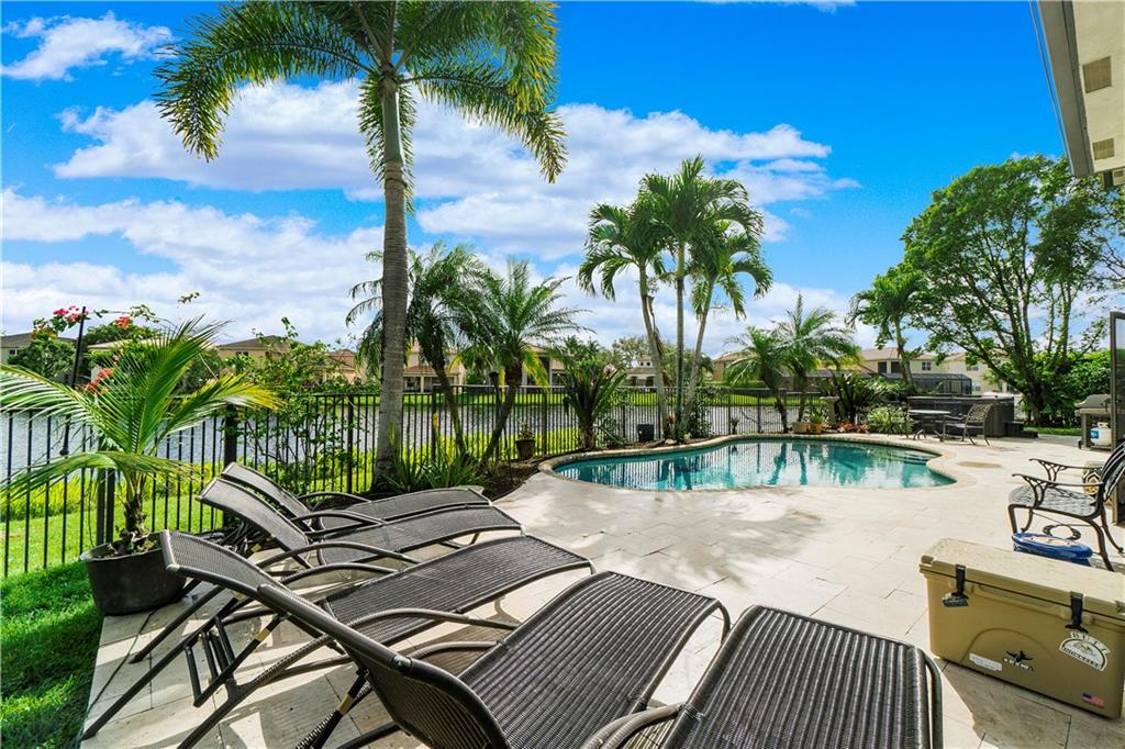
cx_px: 562
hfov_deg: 100.4
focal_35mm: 15
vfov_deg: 77.3
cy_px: 374
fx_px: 469
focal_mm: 10
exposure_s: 1/640
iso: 100
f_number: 11
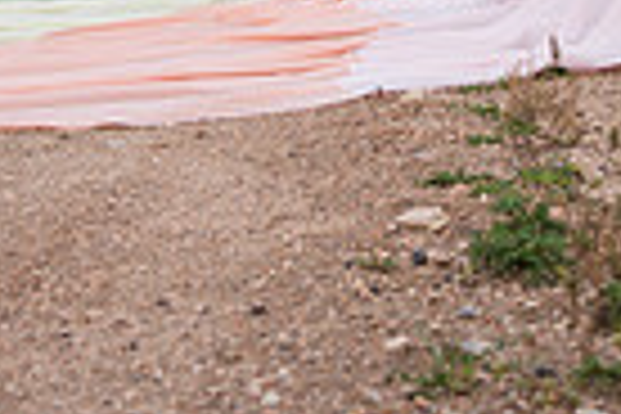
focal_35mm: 106
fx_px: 1828
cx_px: 423
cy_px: -306
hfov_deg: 19.2
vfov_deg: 12.0
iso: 160
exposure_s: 1/400
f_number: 4.5
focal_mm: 24
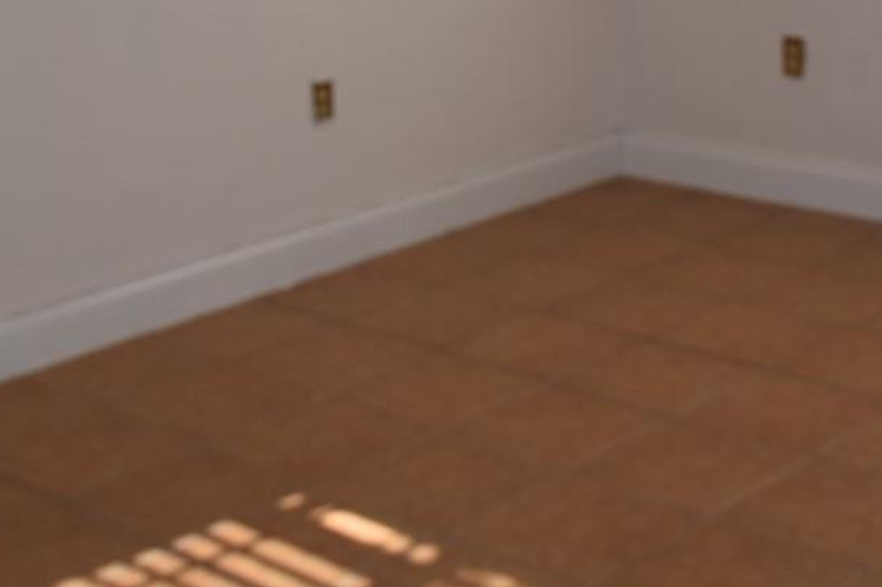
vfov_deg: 18.0
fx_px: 1812
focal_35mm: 74
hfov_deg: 27.3
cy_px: 14
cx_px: 538
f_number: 5.6
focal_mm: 25
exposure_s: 1/125
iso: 220
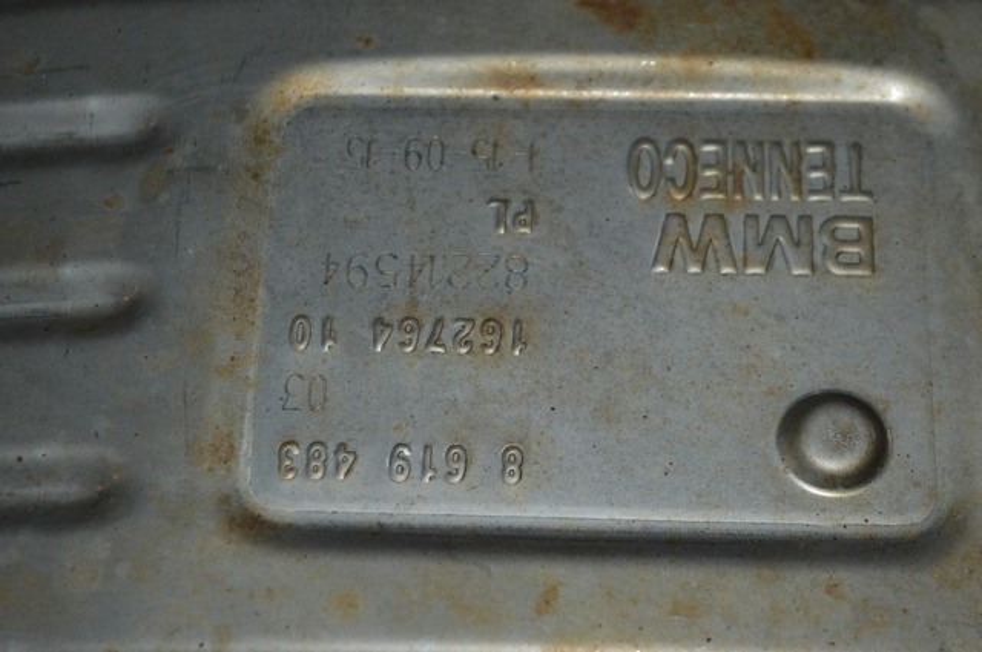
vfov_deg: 16.5
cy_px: 326
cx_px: 491
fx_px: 2248
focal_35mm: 82
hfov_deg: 24.6
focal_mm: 55
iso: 1600
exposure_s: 1/60
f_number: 5.6
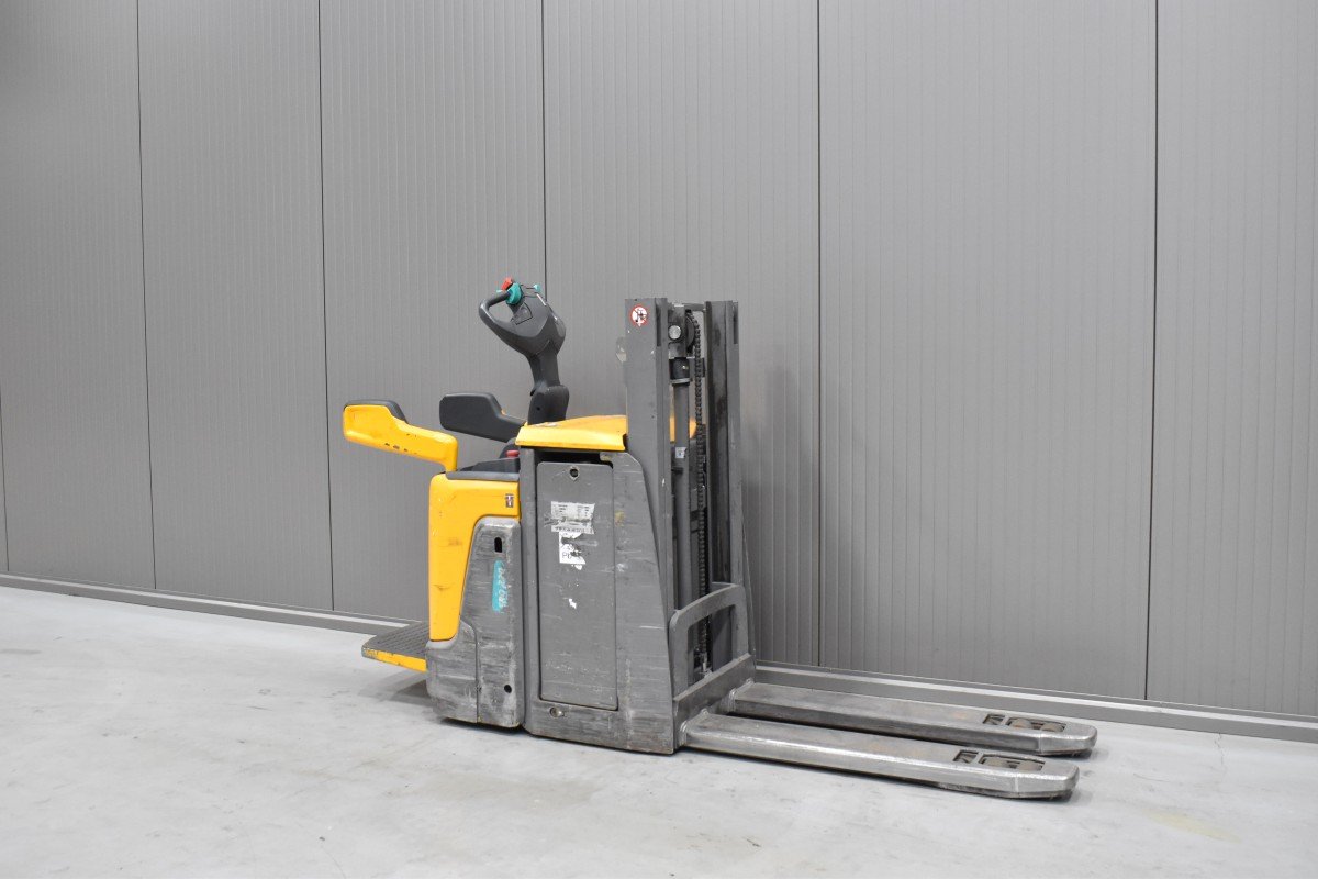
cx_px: 659
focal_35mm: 33
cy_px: 440
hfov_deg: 57.2
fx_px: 1208
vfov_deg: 40.0
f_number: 5.6
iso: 1600
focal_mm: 22
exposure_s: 1/30
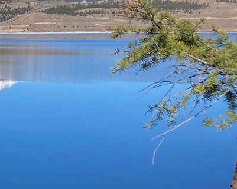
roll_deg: +0.3
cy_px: 171
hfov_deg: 15.9
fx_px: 765
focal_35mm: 109
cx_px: -141
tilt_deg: -10.4
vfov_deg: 14.0
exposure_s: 1/1499
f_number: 1.8
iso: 20
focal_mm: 3.99
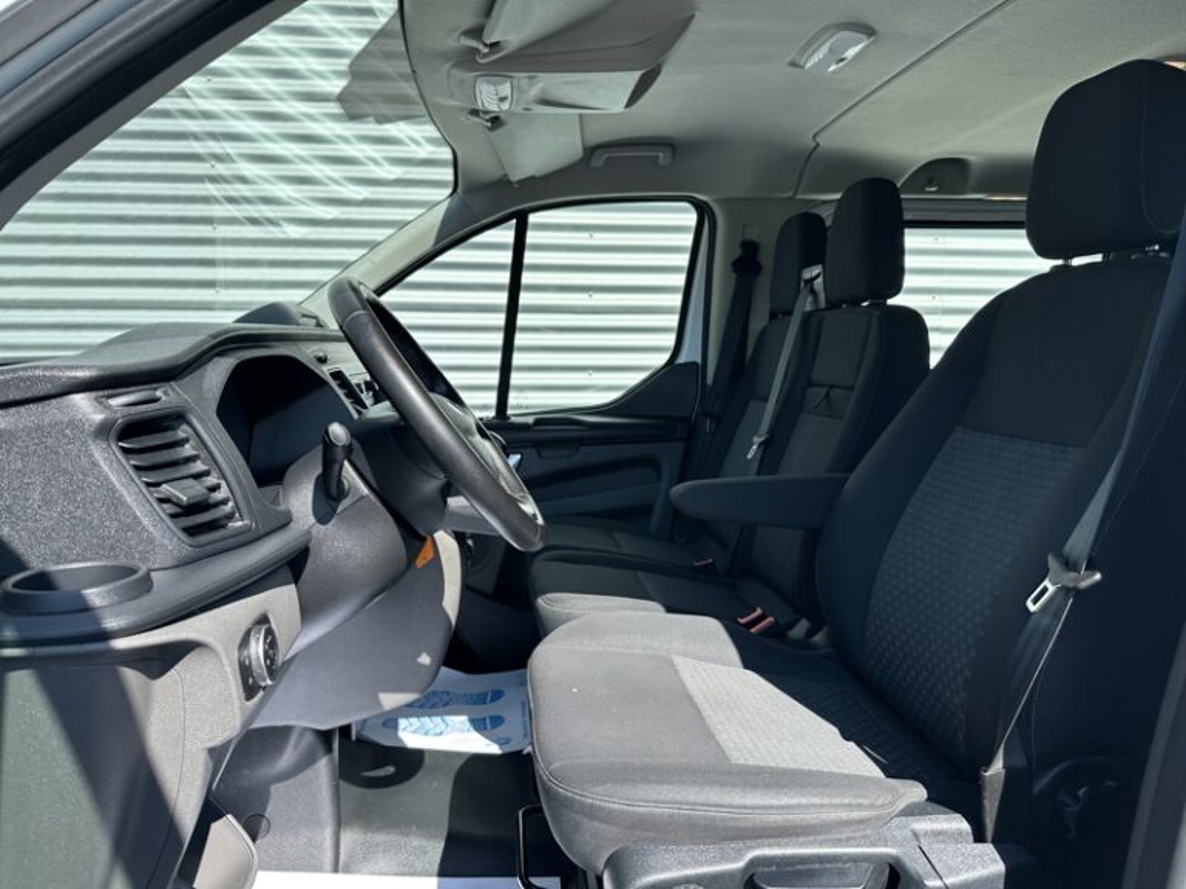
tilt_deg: -5.6
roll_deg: -0.2
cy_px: 444
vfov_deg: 56.8
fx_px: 822
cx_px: 593
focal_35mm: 24
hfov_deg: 71.6
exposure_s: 1/1495
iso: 80
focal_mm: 6.86
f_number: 1.78
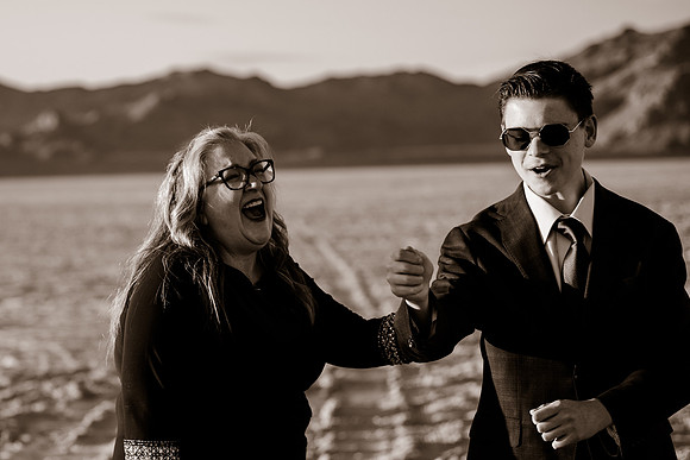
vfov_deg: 12.4
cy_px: 237
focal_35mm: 111
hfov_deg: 18.3
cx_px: 144
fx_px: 2124
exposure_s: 1/800
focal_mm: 70
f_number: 2.8
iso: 200
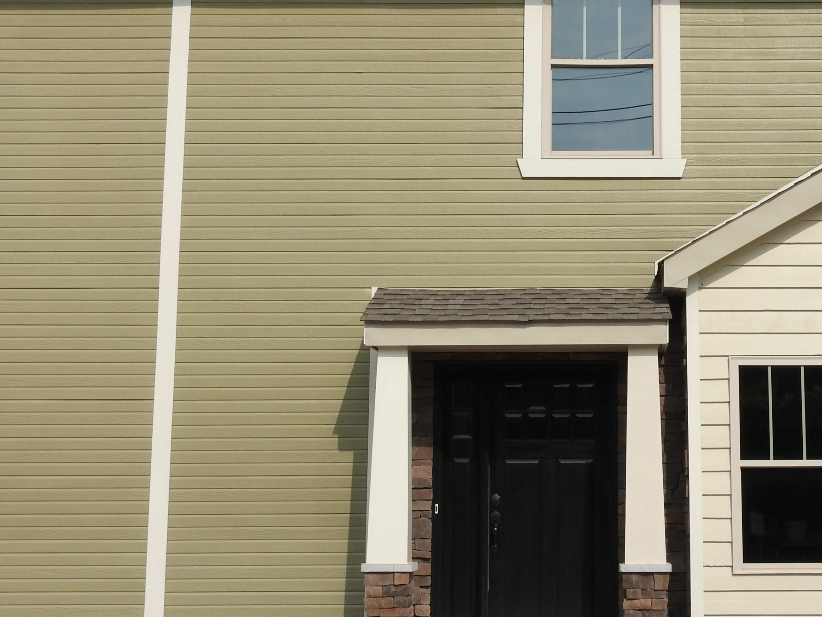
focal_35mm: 60
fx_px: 1425
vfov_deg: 24.4
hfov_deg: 31.7
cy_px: 278
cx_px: 593
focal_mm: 6.3
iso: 100
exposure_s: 1/1600
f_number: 4.2
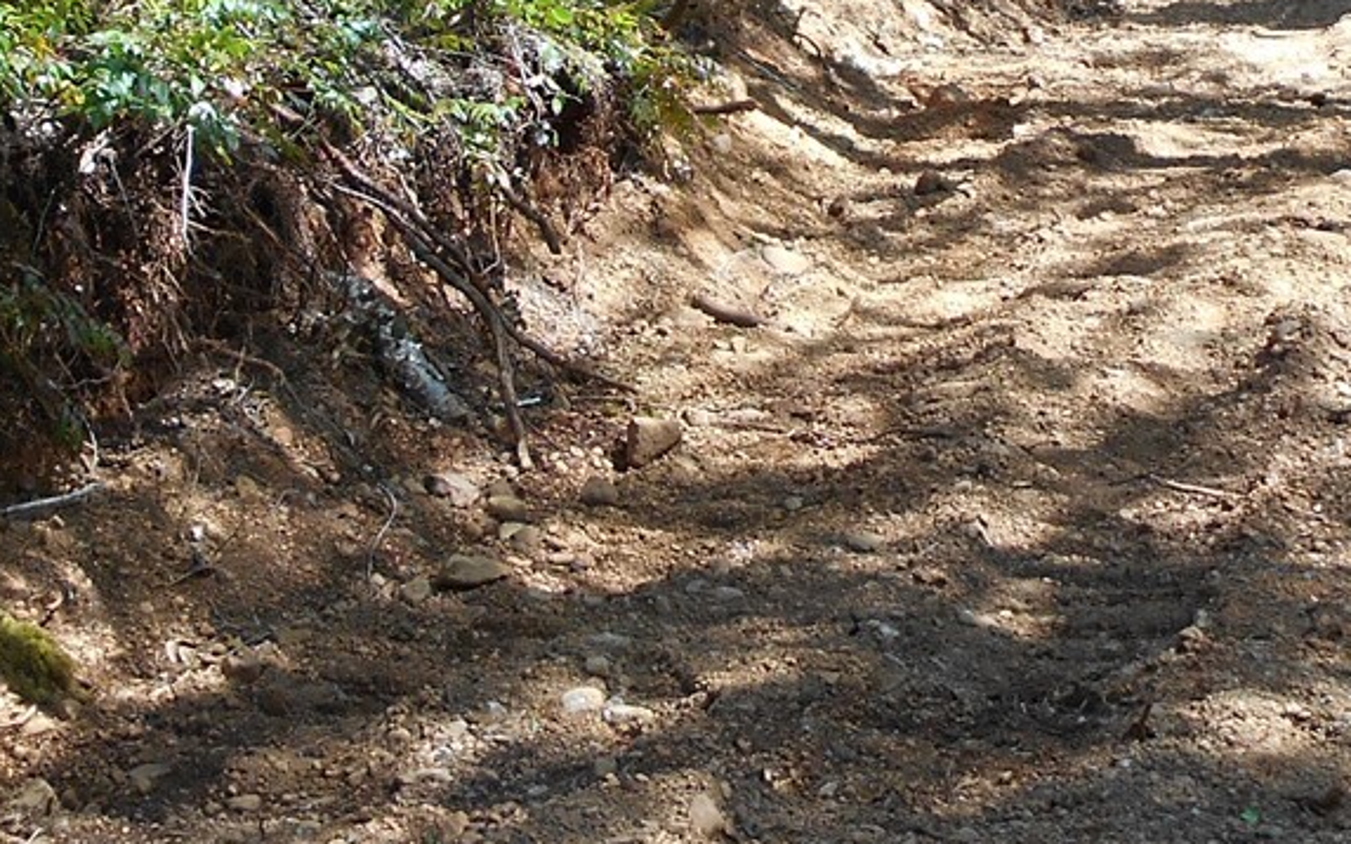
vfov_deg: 16.7
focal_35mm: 77
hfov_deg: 26.8
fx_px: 2835
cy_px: 71
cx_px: 672
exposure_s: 1/100
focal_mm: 4.6
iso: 80
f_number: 3.2
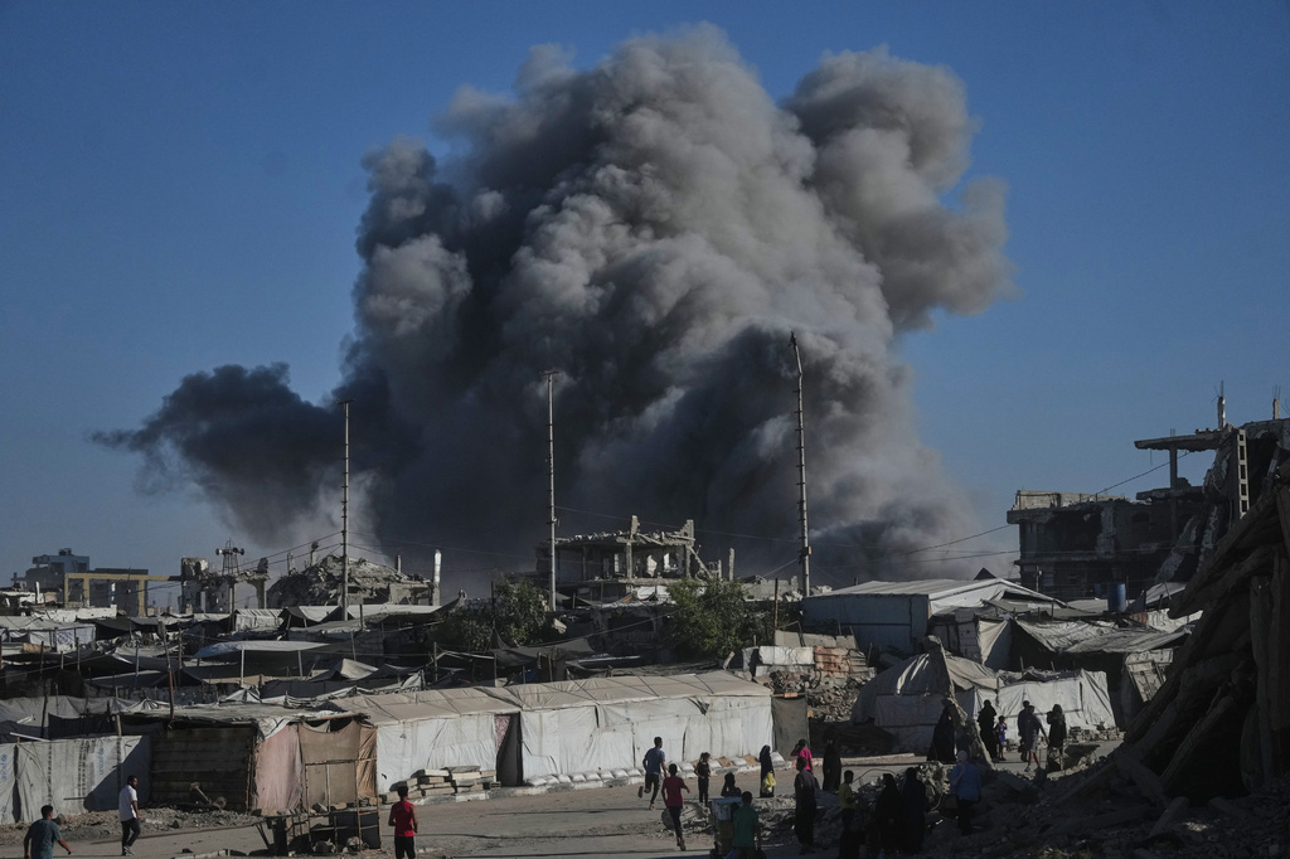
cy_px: 430
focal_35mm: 100
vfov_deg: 13.7
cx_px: 645
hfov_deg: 20.4
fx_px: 3582
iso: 640
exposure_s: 1/25600
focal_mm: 100
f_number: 4.5
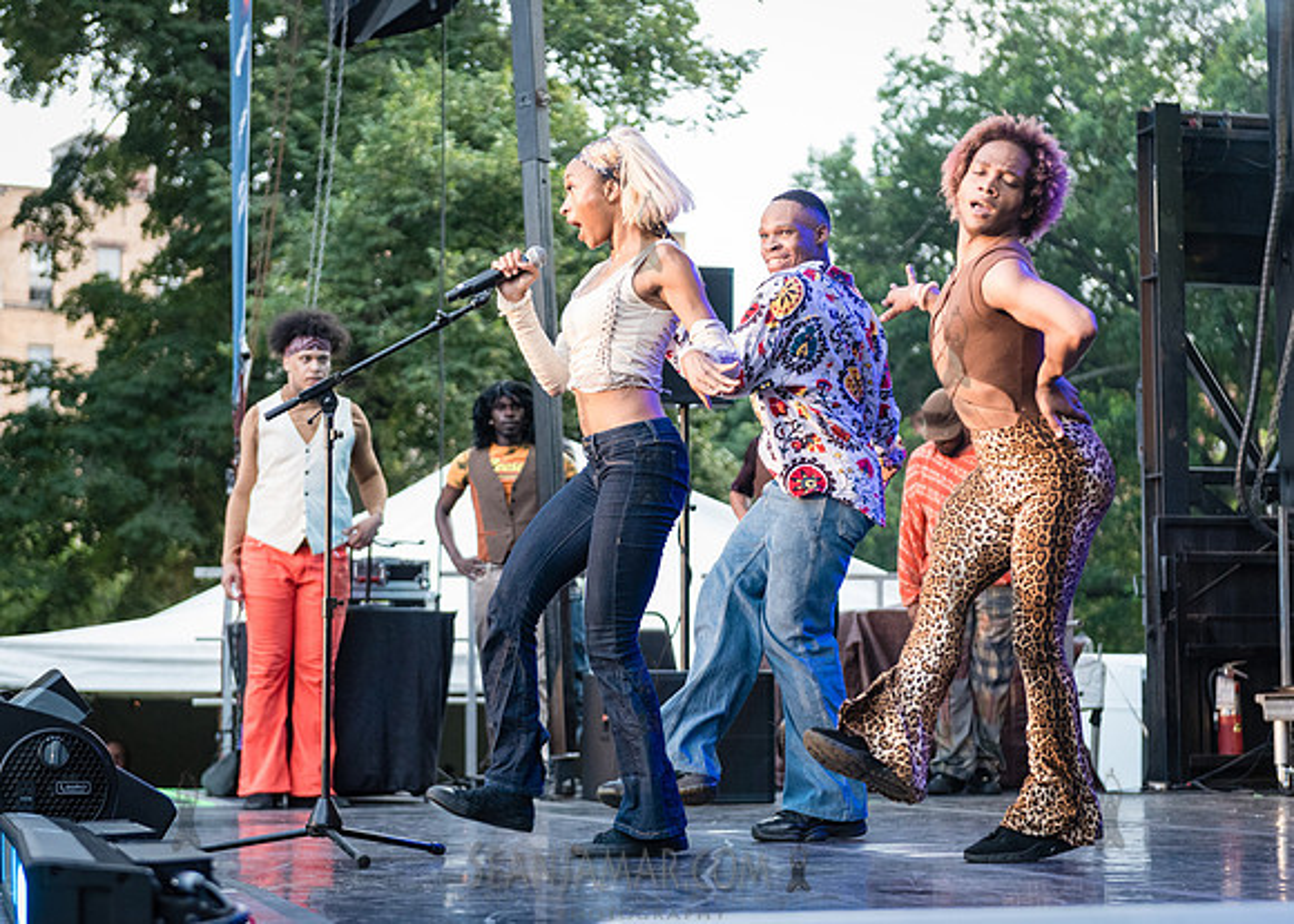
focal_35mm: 77
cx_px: 646
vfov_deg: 18.5
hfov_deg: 25.7
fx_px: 2837
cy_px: 440
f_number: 3.2
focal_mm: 70
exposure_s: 1/800
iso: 2000
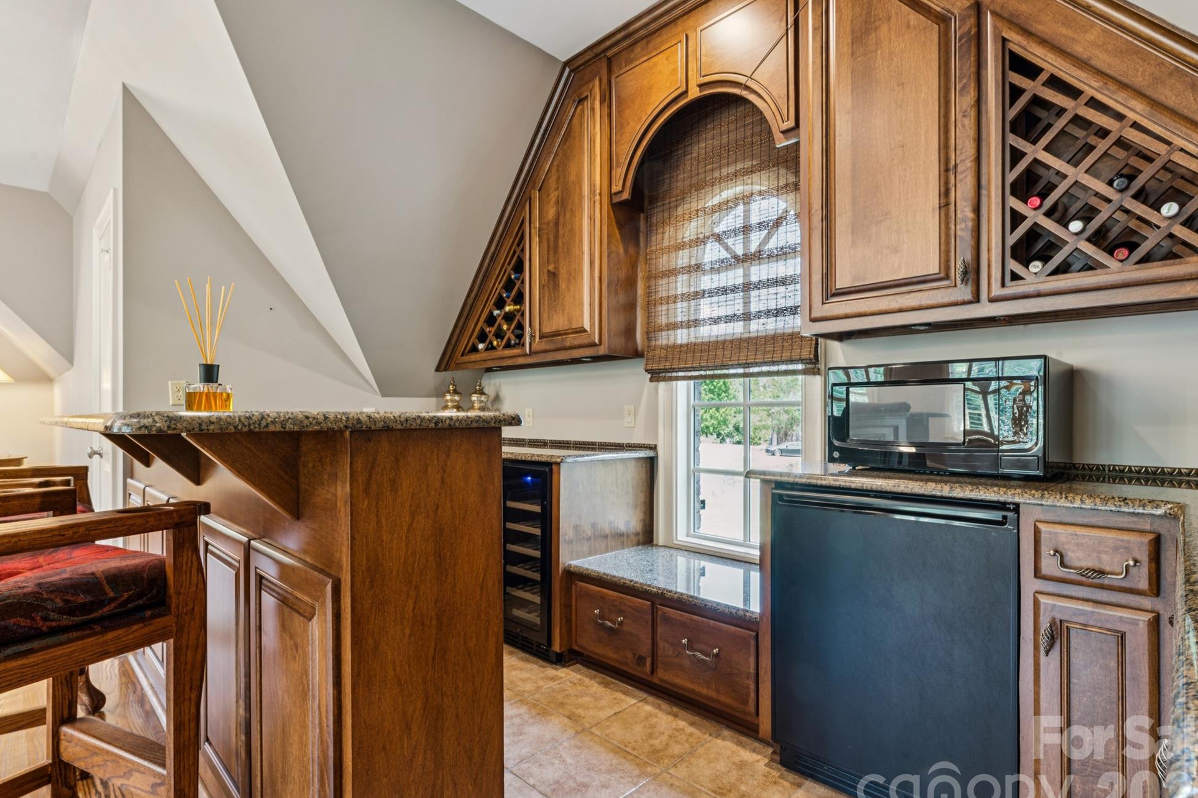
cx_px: 595
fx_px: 590
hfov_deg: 90.8
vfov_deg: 68.1
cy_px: 414
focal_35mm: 18
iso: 100
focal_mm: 16.7
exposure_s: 1.3
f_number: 13
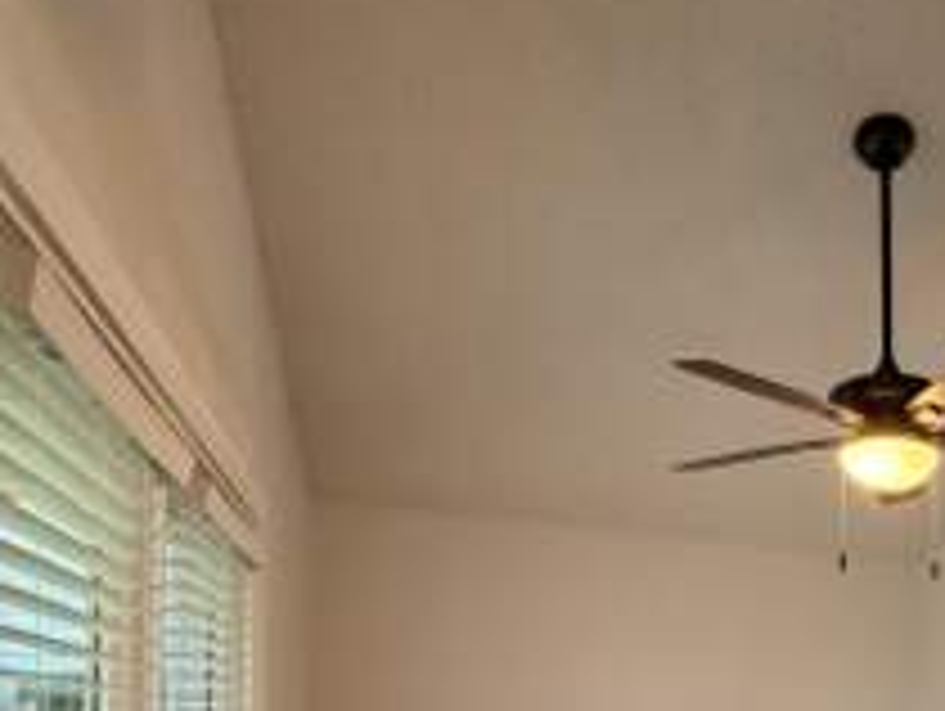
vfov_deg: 39.2
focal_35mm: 32
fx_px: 875
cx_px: 900
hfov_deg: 48.8
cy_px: 706
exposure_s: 1/60
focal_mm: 2.22
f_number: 2.2
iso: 320
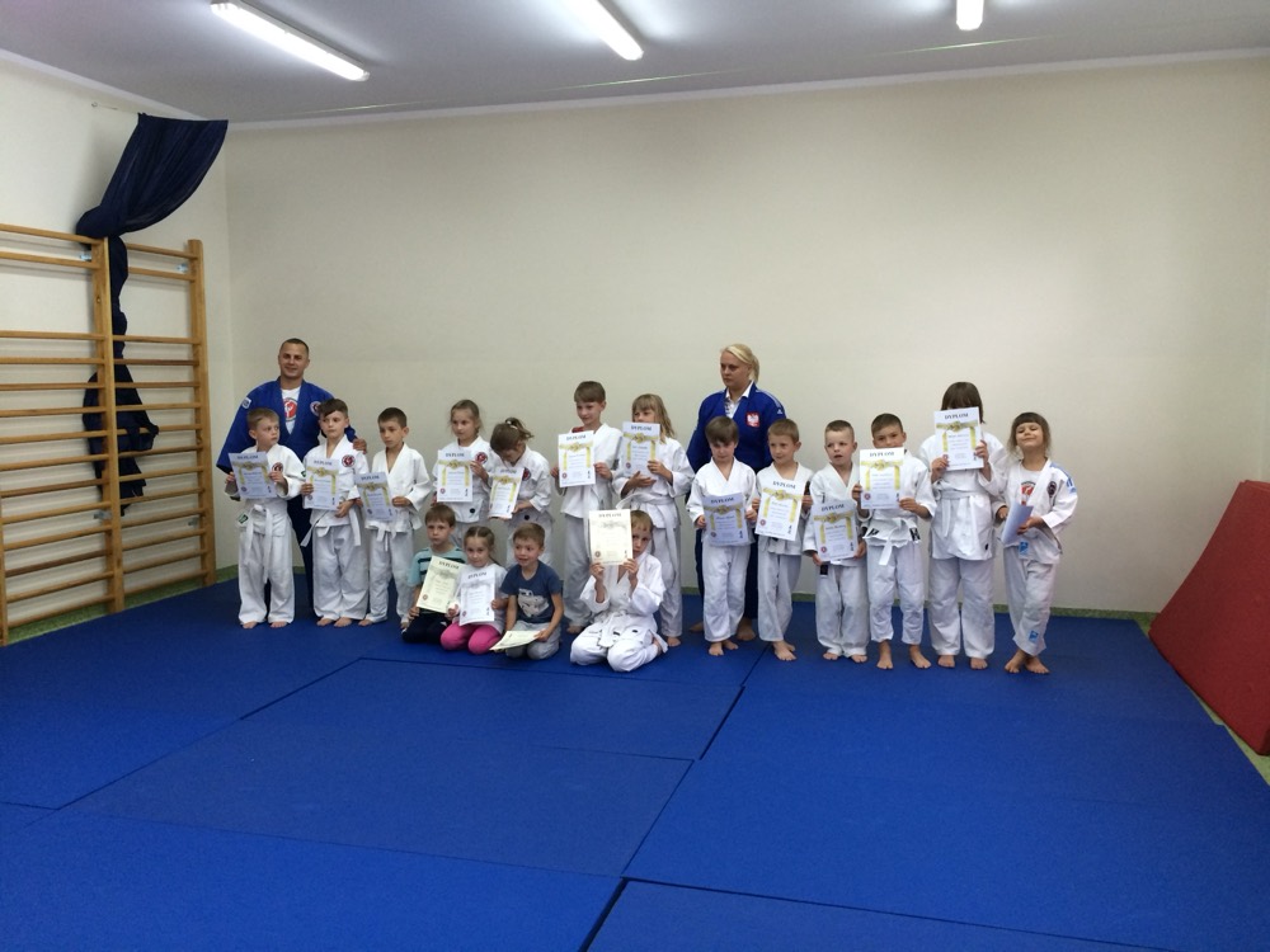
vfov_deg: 48.2
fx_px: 1064
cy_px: 476
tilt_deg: -5.5
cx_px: 635
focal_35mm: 29
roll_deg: +0.2
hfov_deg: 61.7
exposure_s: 1/33
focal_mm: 4.15
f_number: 2.2
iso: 64
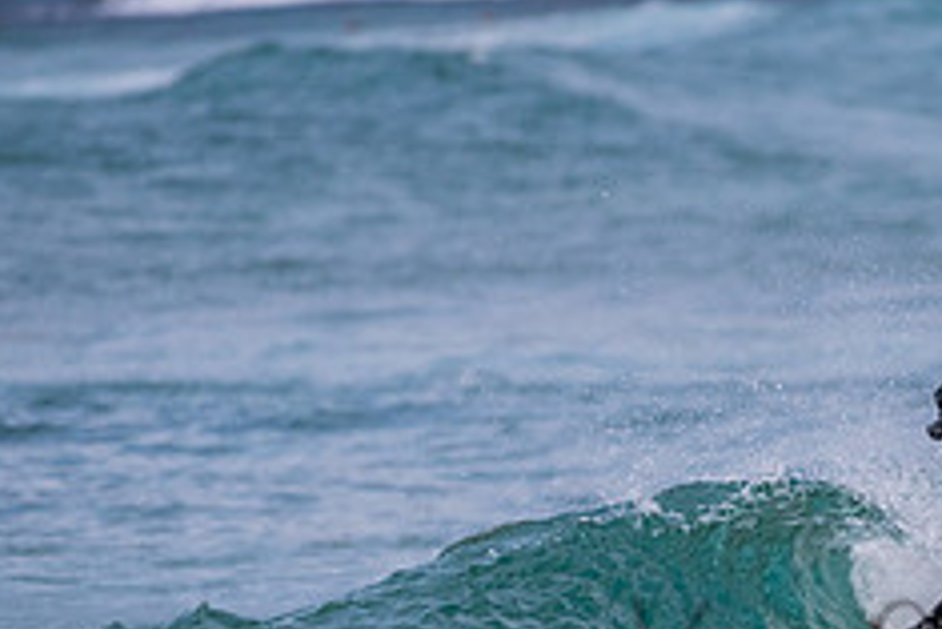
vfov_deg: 1.1
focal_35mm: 1235
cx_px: 1046
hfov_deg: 1.7
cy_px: 627
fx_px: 32334
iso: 500
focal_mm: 500
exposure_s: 1/1250
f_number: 5.6
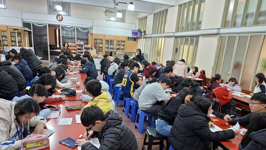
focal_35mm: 26
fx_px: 183
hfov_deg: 71.9
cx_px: 135
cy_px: 101
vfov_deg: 43.7
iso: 320
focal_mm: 5.54
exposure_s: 1/30
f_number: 1.8
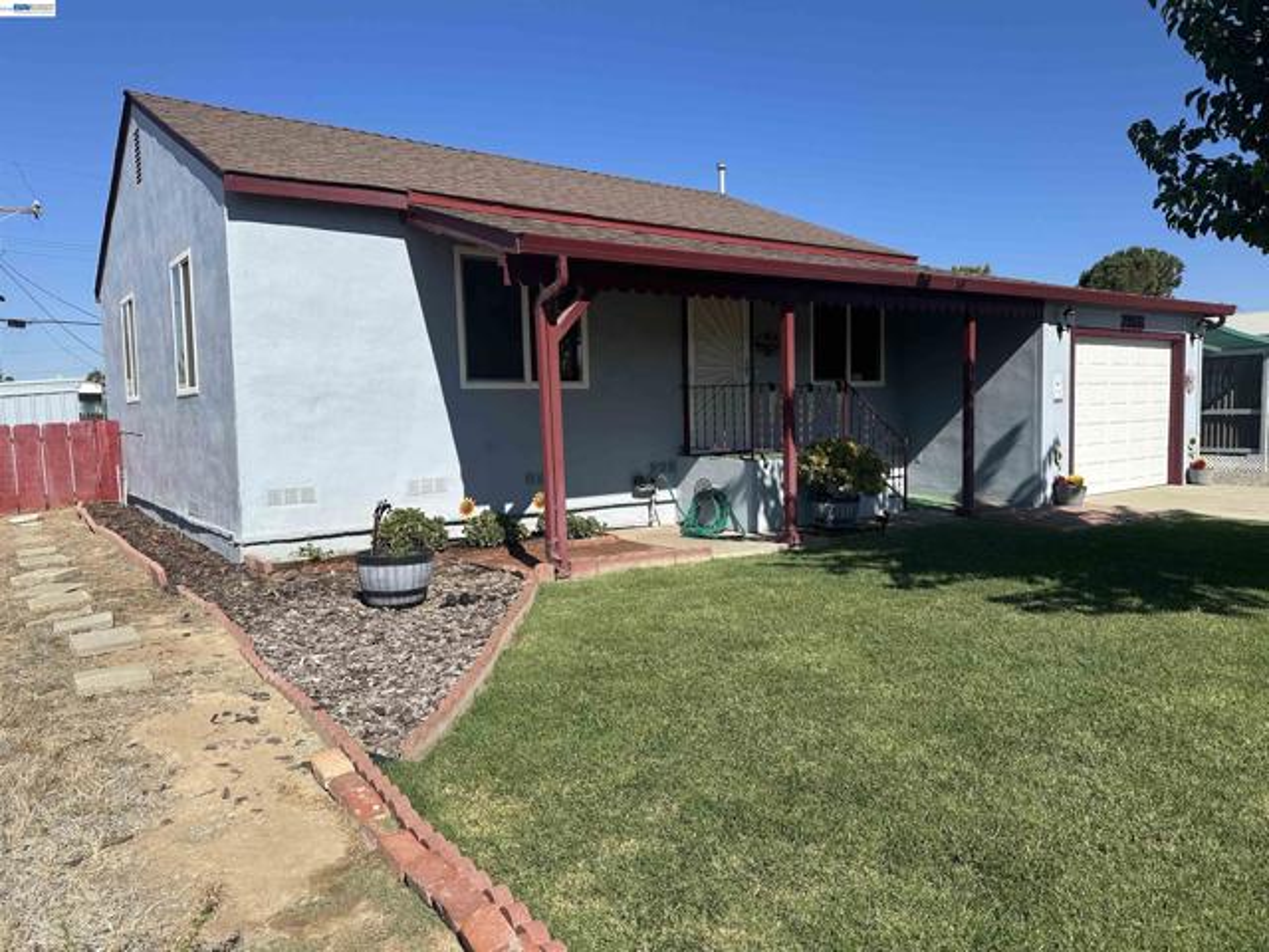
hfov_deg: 71.6
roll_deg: +0.6
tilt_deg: -3.2
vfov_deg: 56.8
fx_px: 880
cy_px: 476
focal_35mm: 24
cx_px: 634
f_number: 1.78
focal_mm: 6.86
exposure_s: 1/5000
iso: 80
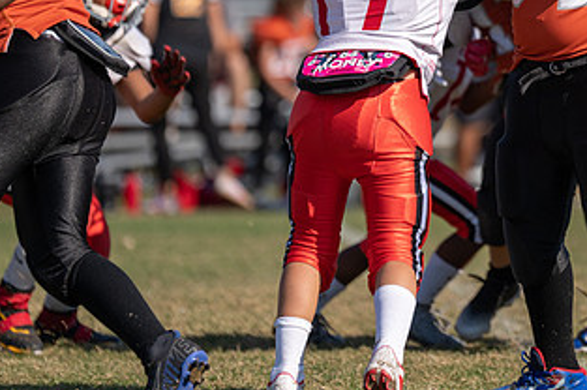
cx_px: 543
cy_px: 23
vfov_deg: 3.6
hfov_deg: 5.4
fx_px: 6157
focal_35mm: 378
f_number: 2.8
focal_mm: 159
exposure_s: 1/3200
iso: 100
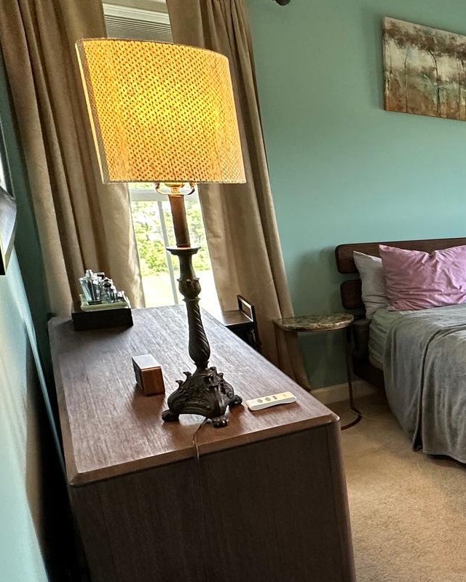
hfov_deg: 32.4
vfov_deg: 51.3
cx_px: 599
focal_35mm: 35
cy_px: 344
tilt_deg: -14.9
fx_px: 603
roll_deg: -1.2
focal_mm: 2.22
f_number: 2.2
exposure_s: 1/120
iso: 250
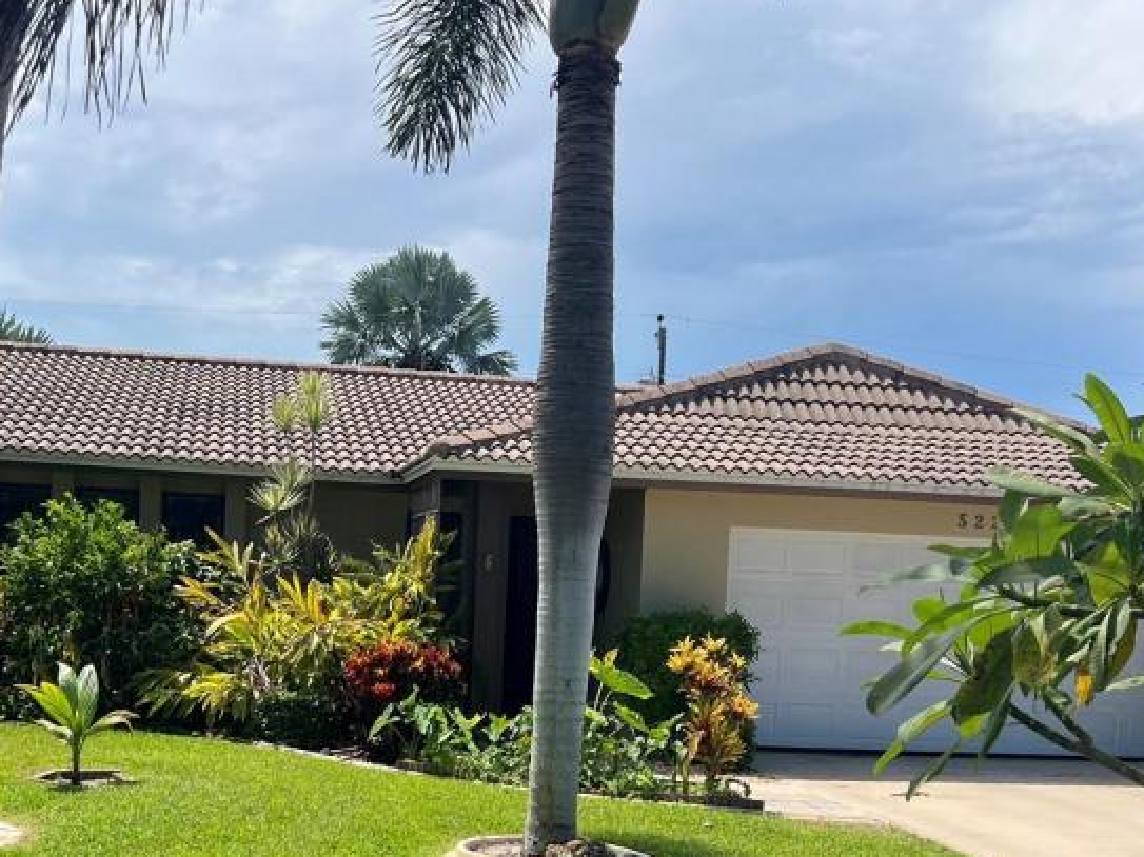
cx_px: 455
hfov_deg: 41.1
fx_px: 1520
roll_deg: -2.6
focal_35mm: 46
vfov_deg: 30.8
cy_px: 667
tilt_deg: -2.8
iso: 50
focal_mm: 5.7
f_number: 1.5
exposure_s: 1/2915
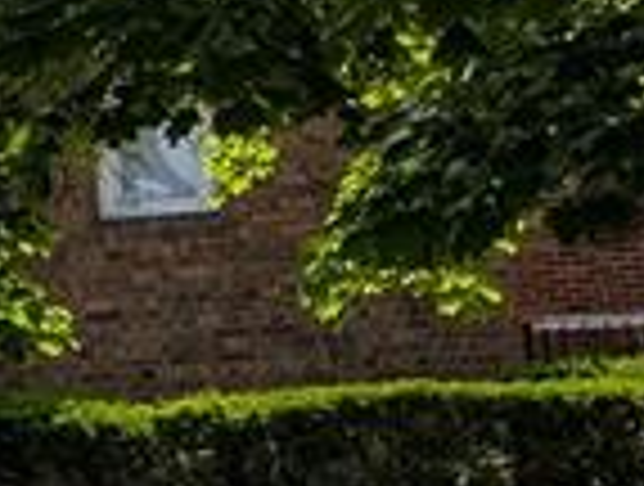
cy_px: 220
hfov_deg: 8.6
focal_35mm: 171
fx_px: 3189
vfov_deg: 8.7
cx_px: -1540
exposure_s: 1/2146
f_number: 1.68
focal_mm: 6.9
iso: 20
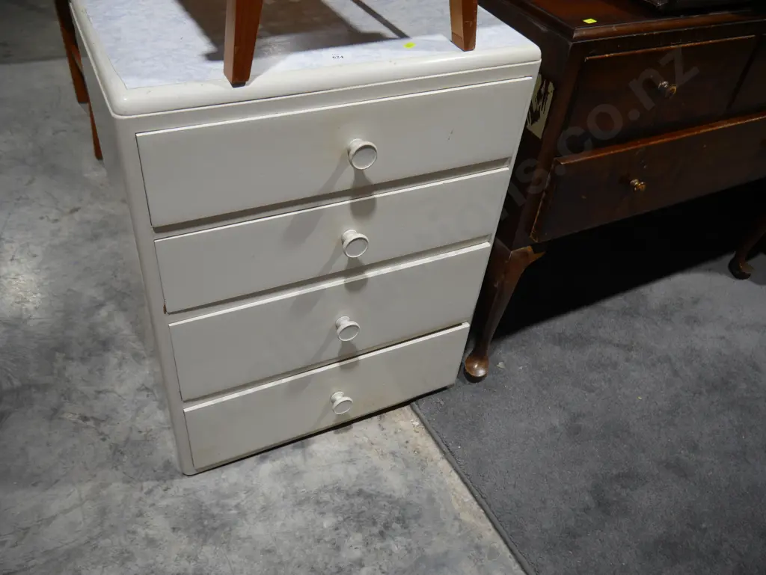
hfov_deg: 63.4
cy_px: 288
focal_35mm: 28
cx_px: 383
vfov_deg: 49.8
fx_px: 620
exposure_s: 1/80
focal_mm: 14
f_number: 3.5
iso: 200
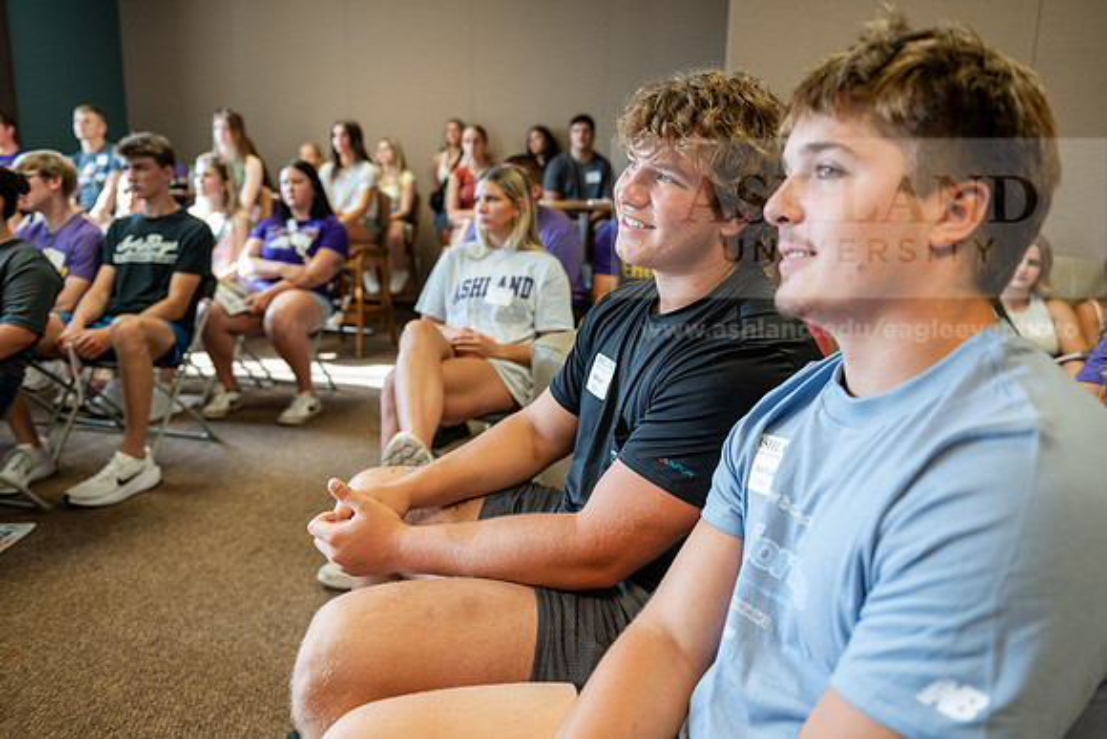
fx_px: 861
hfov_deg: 65.5
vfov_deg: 46.4
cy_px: 370
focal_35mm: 28
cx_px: 554
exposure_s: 1/200
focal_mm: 28
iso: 1250
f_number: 3.2
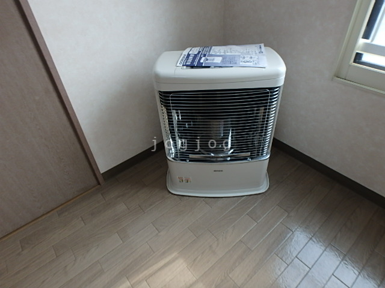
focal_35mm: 21
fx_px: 234
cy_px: 144
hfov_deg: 79.0
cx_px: 192
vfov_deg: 63.4
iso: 125
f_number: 3.5
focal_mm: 3.7
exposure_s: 1/60
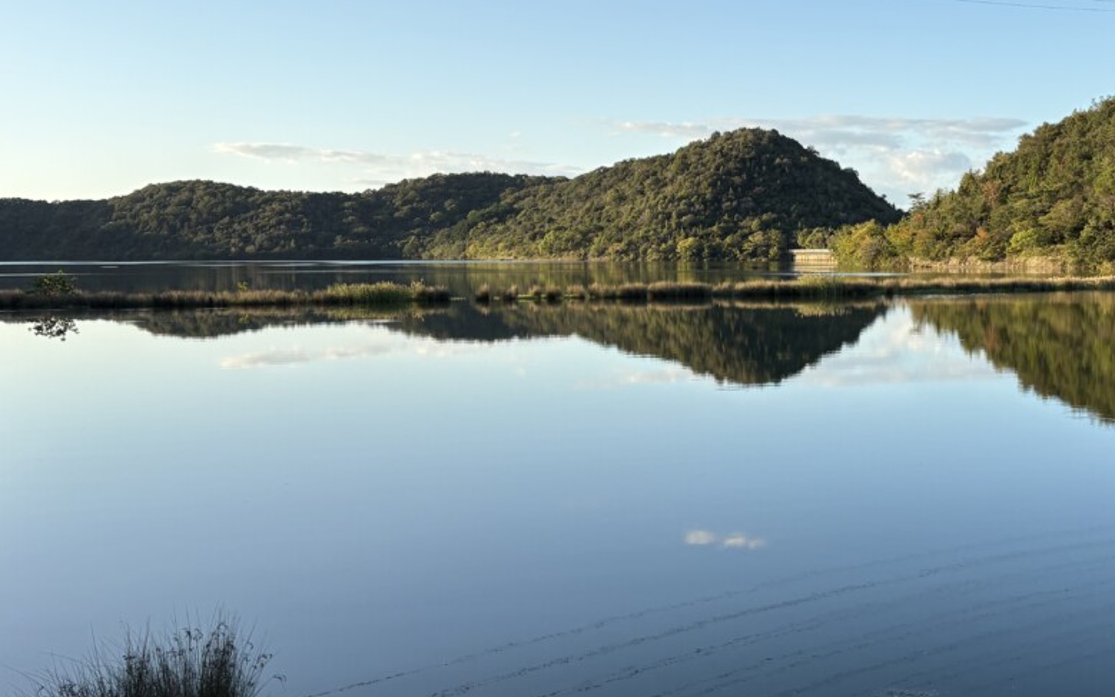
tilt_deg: -3.1
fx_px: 1398
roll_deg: +0.7
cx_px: 829
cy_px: 336
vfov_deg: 28.0
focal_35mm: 46
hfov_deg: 42.2
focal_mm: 5.96
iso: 50
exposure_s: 1/1311
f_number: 1.6
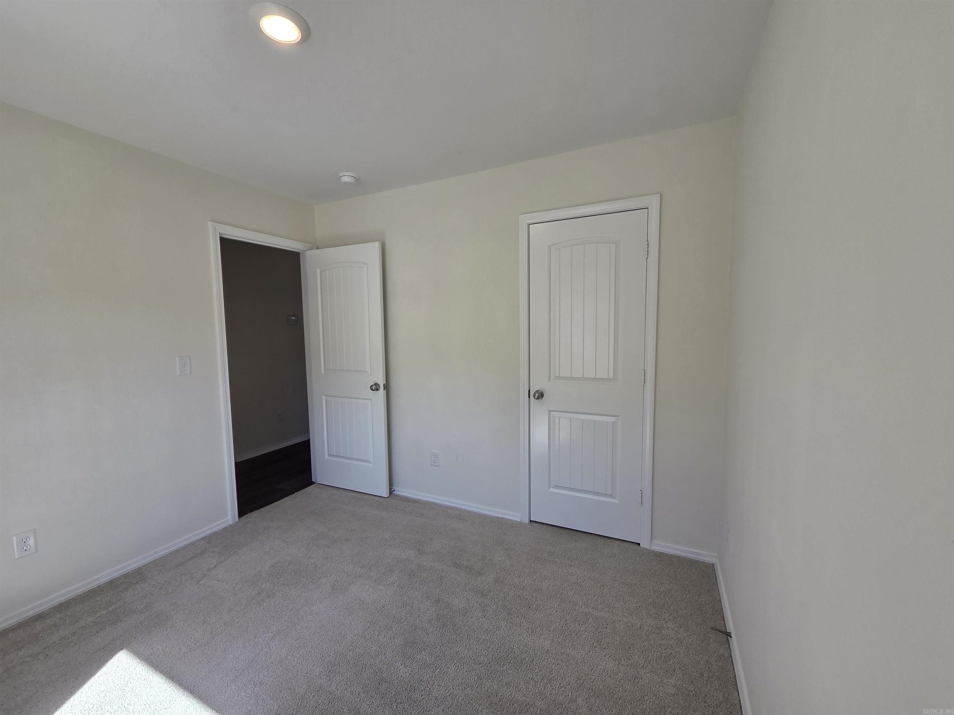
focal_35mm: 13
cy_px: 358
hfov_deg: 106.2
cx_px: 477
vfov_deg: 89.9
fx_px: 358
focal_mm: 2.2
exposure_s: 1/131
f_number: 2.2
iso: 50
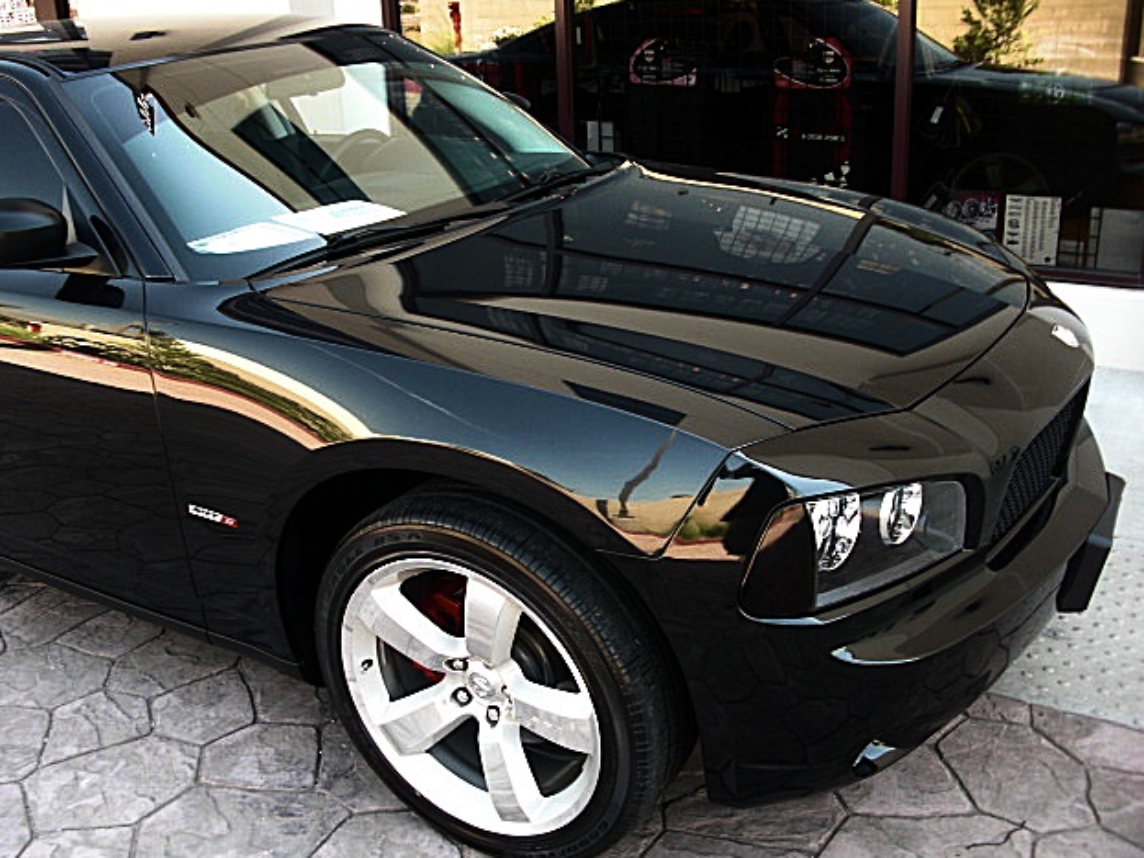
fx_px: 1223
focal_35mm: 37
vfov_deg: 38.7
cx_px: 564
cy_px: 435
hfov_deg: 50.1
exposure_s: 1/100
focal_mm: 6.3
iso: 100
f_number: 2.8
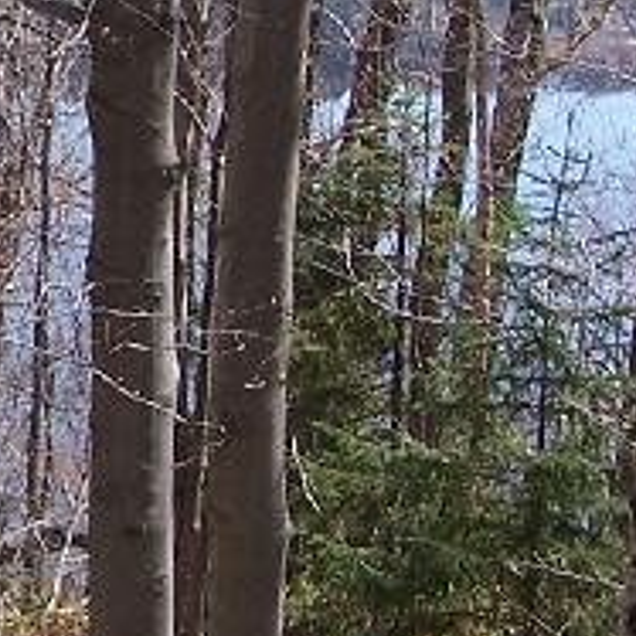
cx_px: -327
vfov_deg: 9.5
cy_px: 34
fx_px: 3825
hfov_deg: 9.2
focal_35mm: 184
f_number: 2.8
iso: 80
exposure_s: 1/640
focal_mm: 6.3
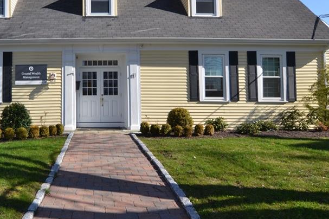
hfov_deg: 63.4
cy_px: 87
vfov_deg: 46.3
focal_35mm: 28
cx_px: 100
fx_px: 254
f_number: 7.1
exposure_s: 1/200
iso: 100
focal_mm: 11
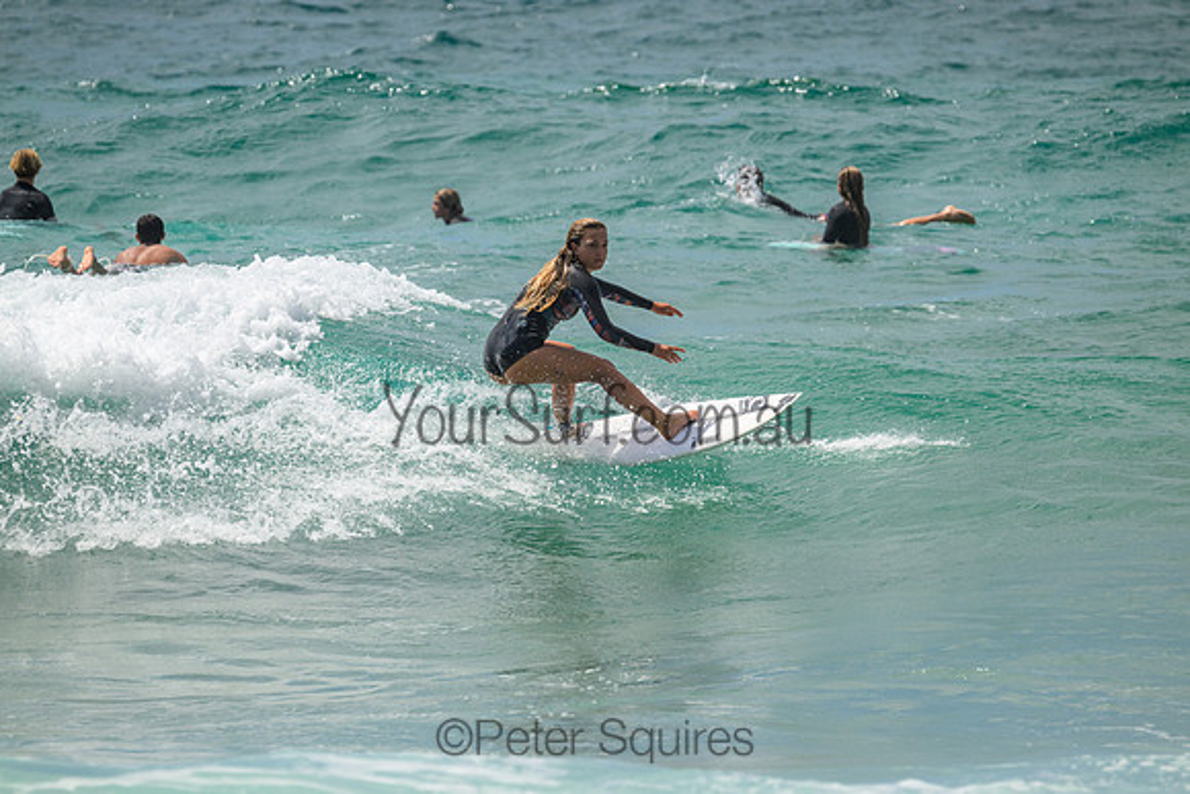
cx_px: 595
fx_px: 18184
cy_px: 397
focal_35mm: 550
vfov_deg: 2.5
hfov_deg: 3.7
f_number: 11
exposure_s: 1/2000
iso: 560
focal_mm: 550
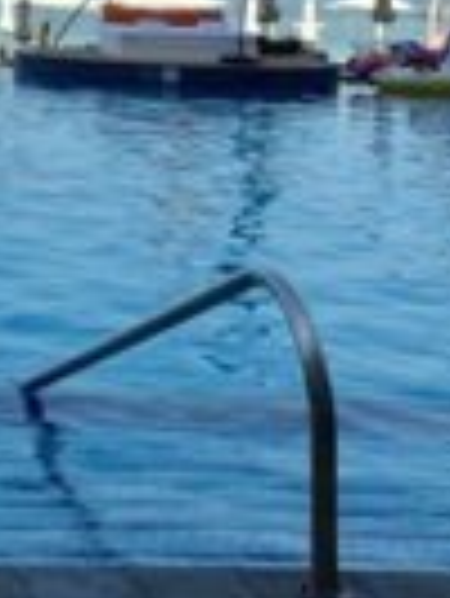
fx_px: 1748
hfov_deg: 13.5
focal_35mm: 101
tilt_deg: +3.5
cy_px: -103
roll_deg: -1.1
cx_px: -299
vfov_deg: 18.5
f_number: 1.8
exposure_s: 1/2825
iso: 32
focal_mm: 4.25
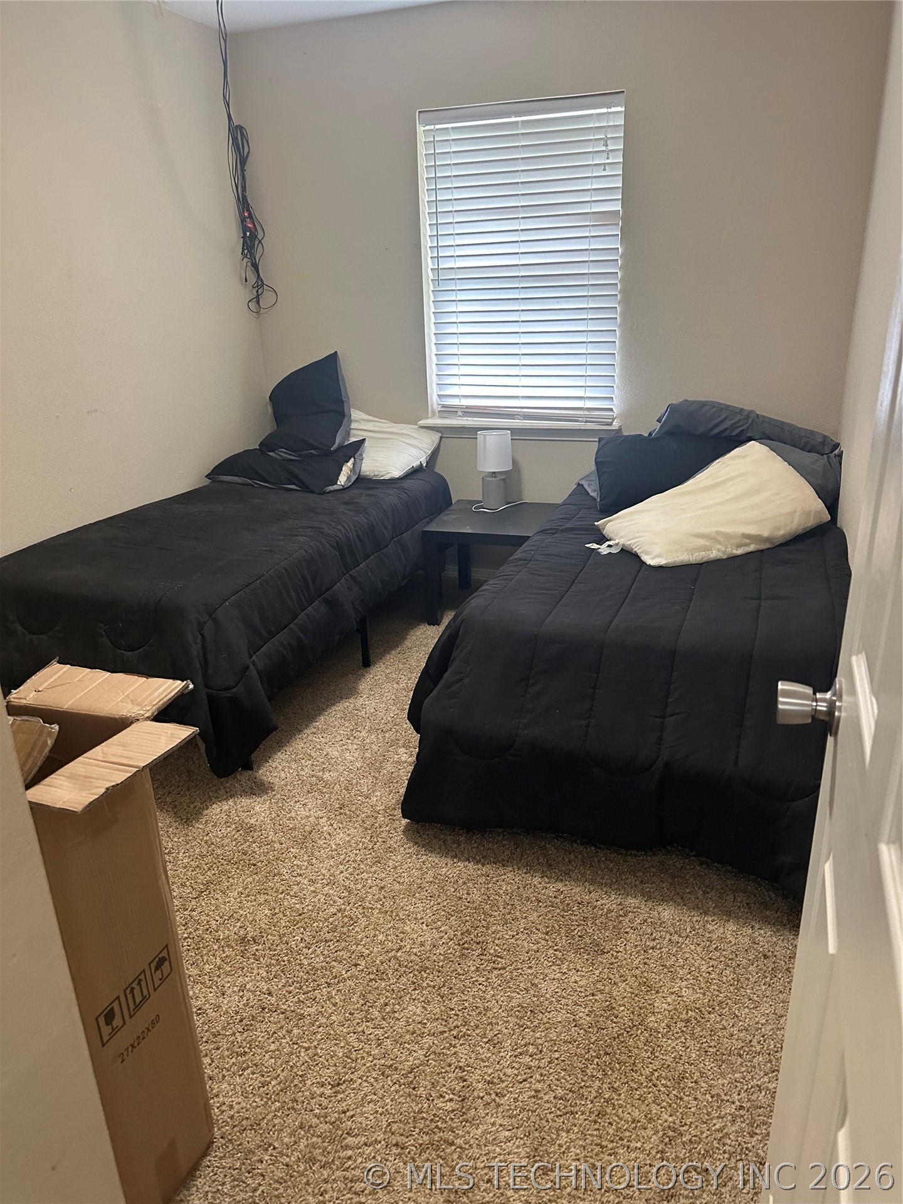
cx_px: 452
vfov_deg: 71.6
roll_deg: +0.2
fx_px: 835
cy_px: 602
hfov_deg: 56.8
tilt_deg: -21.8
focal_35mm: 24
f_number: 1.78
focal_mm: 6.86
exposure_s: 1/60
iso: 400
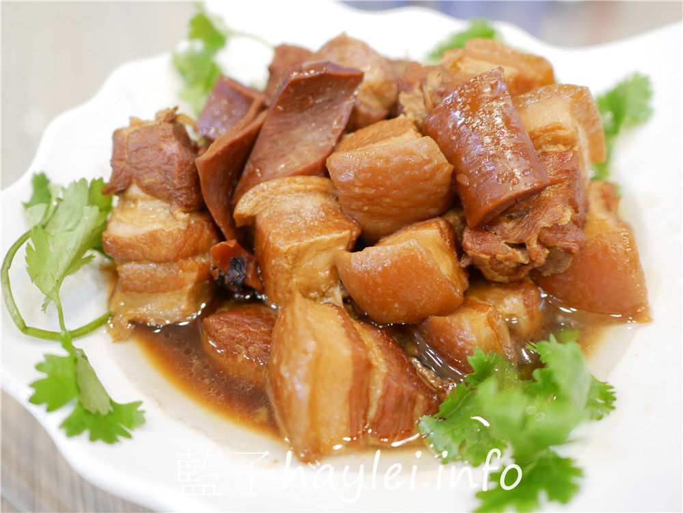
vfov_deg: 46.8
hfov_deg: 60.0
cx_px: 342
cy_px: 256
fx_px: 592
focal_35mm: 30
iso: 320
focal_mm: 15
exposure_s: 1/60
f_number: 1.7
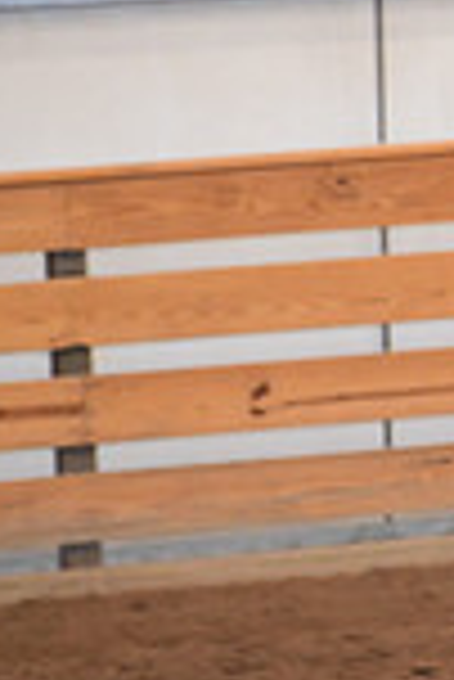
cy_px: 11
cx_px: 1245
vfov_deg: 2.7
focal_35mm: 768
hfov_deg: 1.8
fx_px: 14494
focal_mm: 200
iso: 4000
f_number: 4.5
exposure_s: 1/250
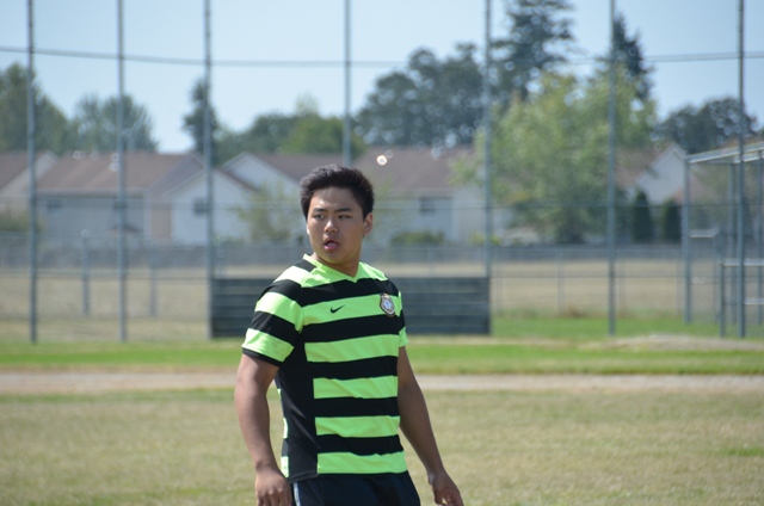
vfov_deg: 4.6
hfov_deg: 6.9
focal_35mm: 300
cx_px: 382
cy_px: 253
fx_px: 6354
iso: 400
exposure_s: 1/1000
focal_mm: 200
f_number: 5.6
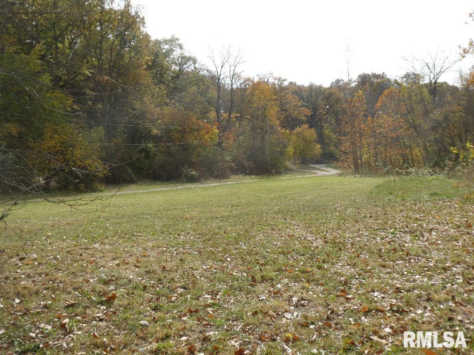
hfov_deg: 52.6
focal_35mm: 35
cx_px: 237
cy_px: 178
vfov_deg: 40.7
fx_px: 479
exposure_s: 1/800
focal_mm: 6.3
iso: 100
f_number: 3.7
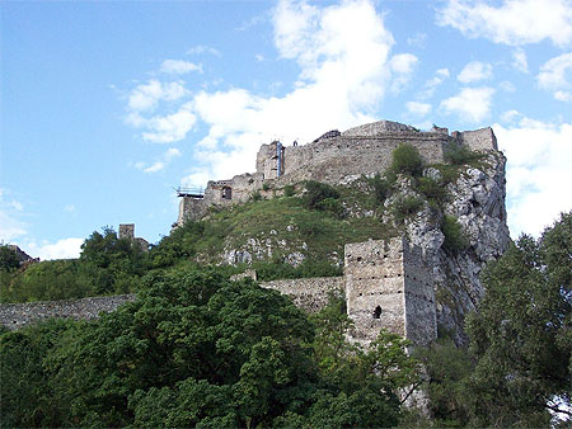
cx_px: 286
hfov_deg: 34.3
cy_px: 214
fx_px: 926
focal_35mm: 56
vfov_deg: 26.1
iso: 80
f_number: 3.4
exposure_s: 1/428
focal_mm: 9.4
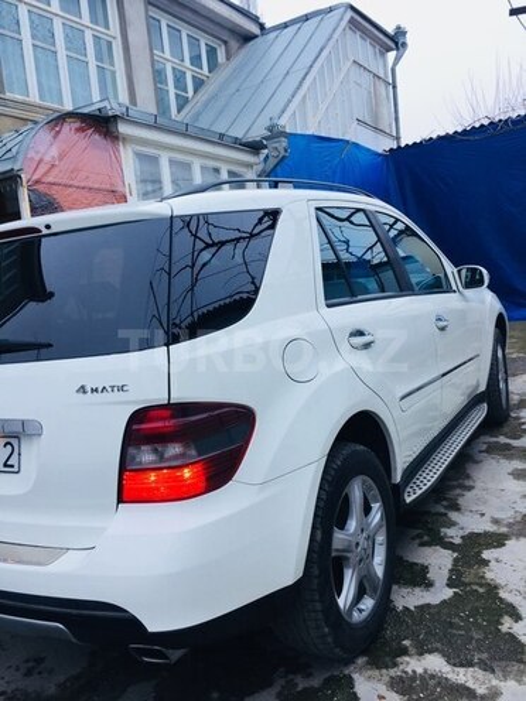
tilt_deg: -5.4
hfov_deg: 48.2
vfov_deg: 61.7
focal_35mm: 29
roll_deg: +6.9
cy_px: 350
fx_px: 588
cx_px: 263
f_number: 2.2
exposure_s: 1/50
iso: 32
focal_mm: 4.15
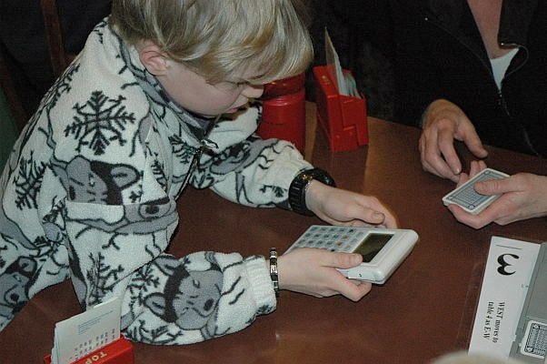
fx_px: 1093
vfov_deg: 18.9
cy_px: 182
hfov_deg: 28.1
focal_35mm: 72
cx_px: 274
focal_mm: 48
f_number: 5
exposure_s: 1/60
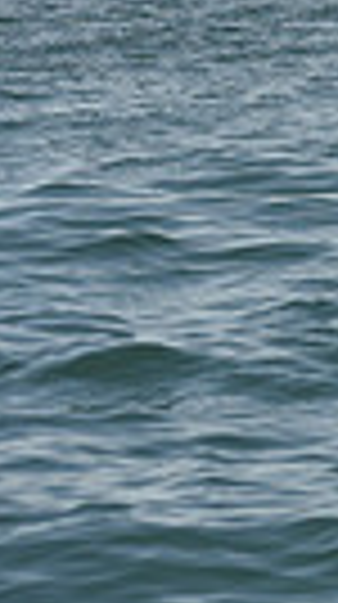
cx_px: 1289
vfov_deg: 6.7
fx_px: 5086
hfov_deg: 3.6
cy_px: -119
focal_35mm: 318
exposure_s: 1/800
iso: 250
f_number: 5.6
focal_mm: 70
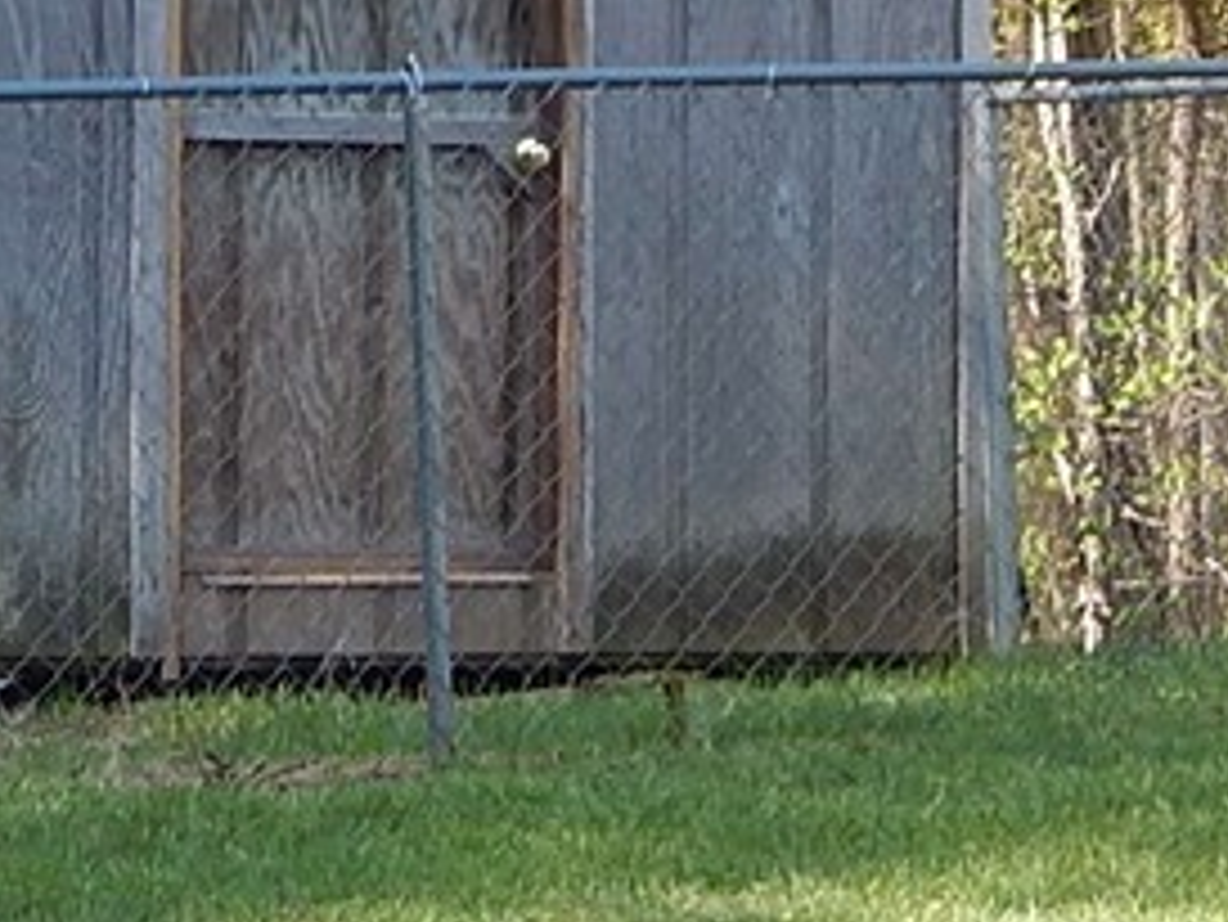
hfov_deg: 6.1
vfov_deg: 4.6
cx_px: -517
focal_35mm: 322
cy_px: -40
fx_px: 11428
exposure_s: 1/125
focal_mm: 15.3
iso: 125
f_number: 4.3
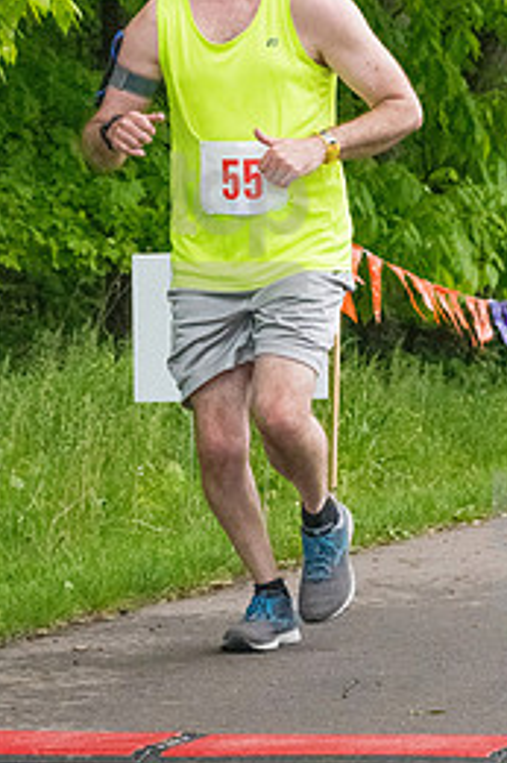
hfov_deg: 7.5
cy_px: 232
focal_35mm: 182
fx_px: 3850
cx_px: 239
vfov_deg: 11.3
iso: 6400
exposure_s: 1/1250
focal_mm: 70
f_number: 5.6
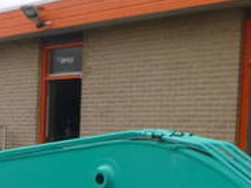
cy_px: 232
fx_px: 746
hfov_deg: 18.7
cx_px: 19
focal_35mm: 103
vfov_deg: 13.9
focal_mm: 4.5
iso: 100
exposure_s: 1/400
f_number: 3.9
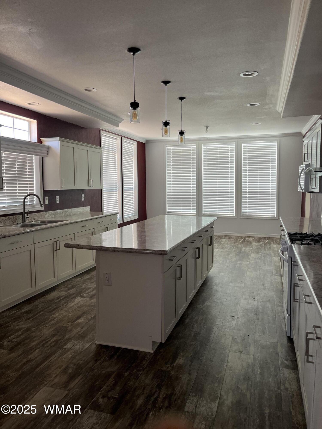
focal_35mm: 26
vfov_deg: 67.3
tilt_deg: -3.6
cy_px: 214
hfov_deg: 53.1
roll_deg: +0.6
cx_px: 161
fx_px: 322
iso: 100
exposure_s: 1/121
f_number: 1.6
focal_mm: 5.1
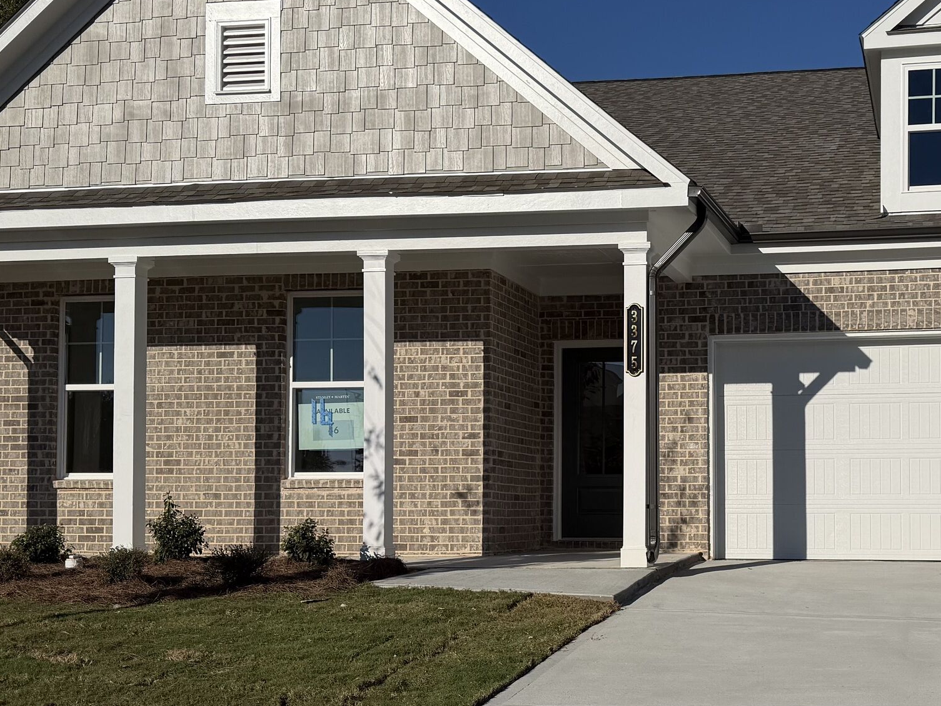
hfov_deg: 37.8
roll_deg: +0.0
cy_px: 453
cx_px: 717
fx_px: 1332
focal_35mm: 49
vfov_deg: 29.5
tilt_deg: +2.2
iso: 80
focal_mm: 6.76
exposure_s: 1/14286
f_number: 1.78
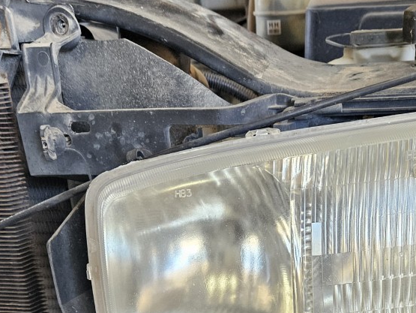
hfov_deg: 35.8
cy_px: 341
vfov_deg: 25.6
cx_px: 277
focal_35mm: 53
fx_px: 637
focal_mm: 5.4
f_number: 1.8
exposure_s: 1/120
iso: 250
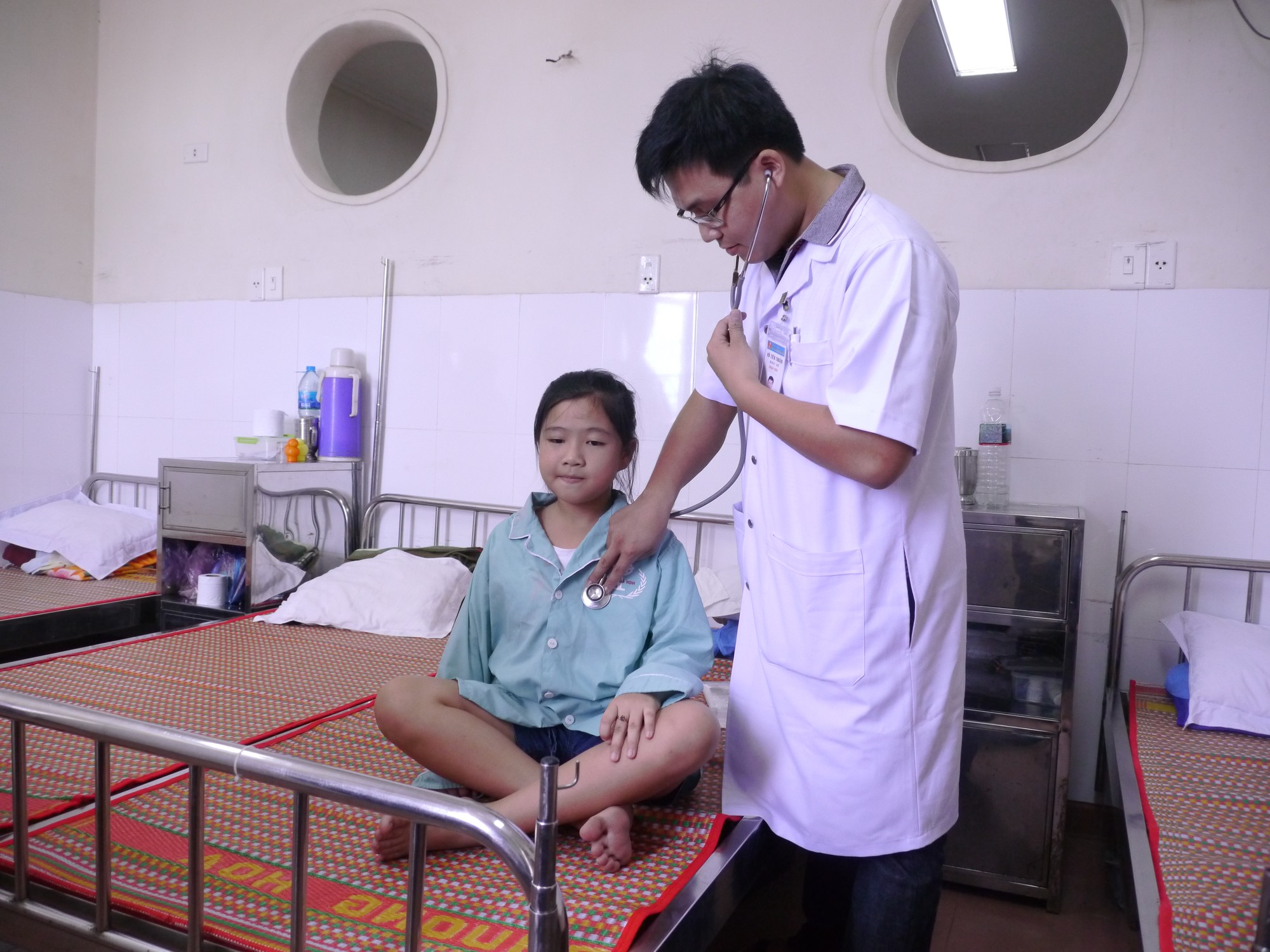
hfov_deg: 63.4
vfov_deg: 49.7
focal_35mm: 28
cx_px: 635
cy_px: 476
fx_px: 1027
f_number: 4.5
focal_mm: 14
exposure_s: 1/100
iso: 1000
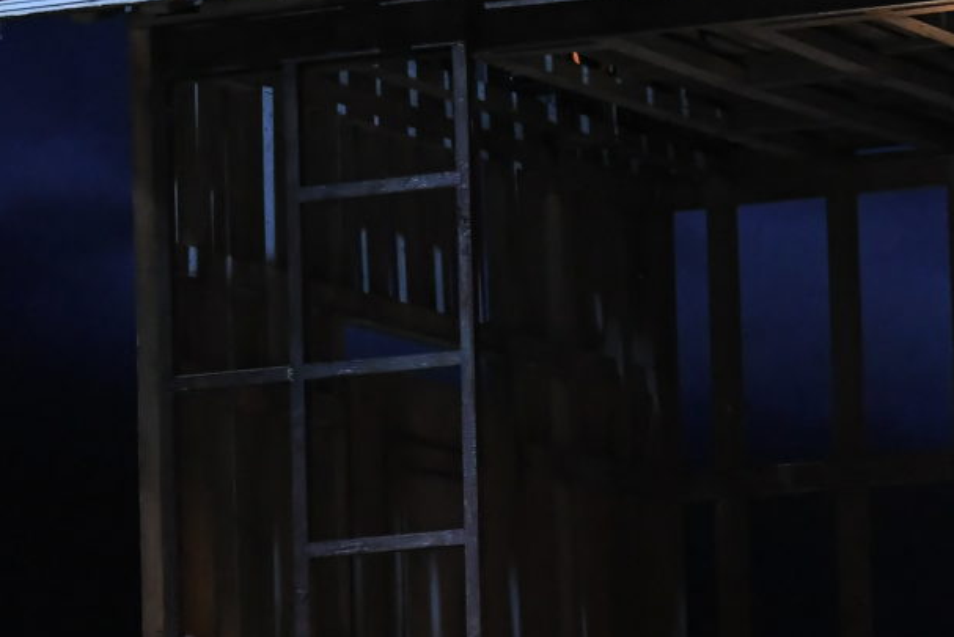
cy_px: 564
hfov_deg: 5.9
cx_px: 853
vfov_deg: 4.0
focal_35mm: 346
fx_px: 9171
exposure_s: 1/200
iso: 5000
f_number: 4
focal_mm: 82
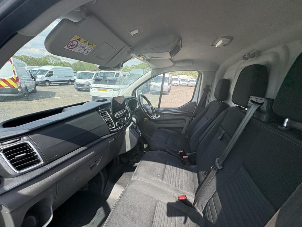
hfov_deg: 102.1
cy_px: 114
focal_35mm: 14
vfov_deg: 85.7
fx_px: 122
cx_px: 151
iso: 64
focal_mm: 2.22
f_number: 2.2
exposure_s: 1/641
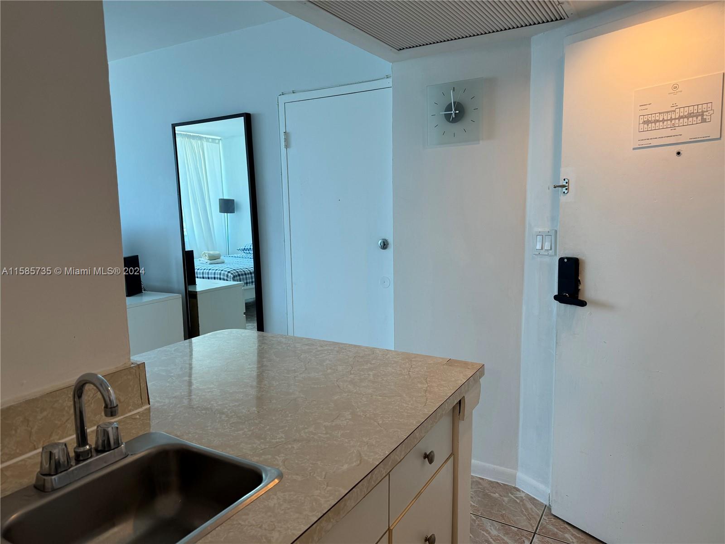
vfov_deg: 56.8
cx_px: 362
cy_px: 272
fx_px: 503
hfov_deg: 71.6
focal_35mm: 24
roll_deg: +0.9
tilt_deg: -7.4
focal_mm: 6.76
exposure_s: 1/120
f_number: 1.78
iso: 80
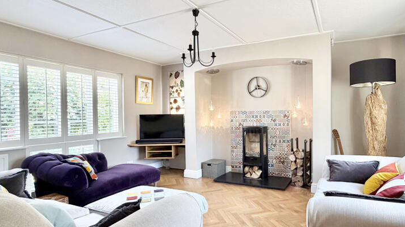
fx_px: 236
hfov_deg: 80.6
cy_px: 118
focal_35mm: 22
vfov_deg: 51.4
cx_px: 236
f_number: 2.2
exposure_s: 1/100
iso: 125
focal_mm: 2.22
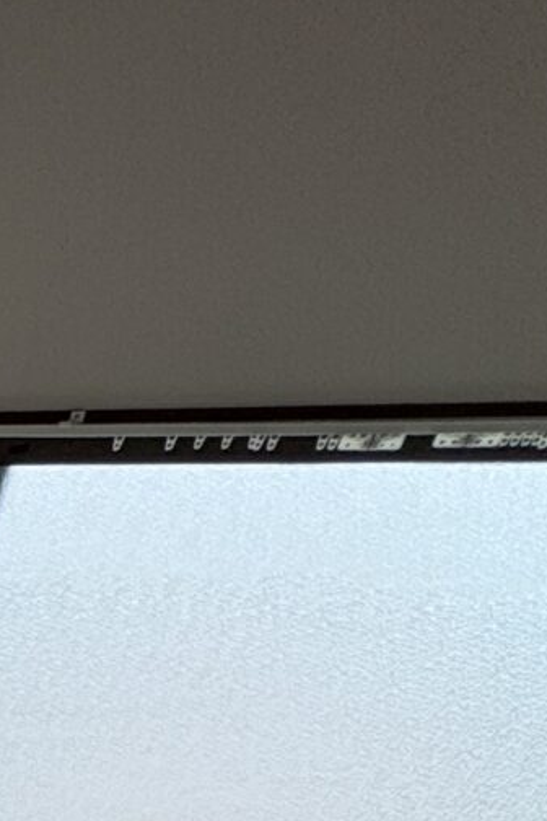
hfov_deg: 10.7
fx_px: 1686
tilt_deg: -29.8
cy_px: 1451
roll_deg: -1.6
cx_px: -1187
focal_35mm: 74
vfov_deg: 20.2
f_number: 2.2
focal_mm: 2.22
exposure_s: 1/167
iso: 64
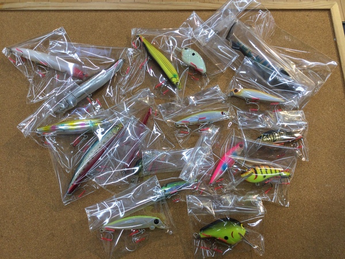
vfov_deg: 45.4
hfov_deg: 58.4
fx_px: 309
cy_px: 130
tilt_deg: -73.2
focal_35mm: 31
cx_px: 172
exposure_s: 1/60
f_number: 2.4
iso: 25
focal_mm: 3.3
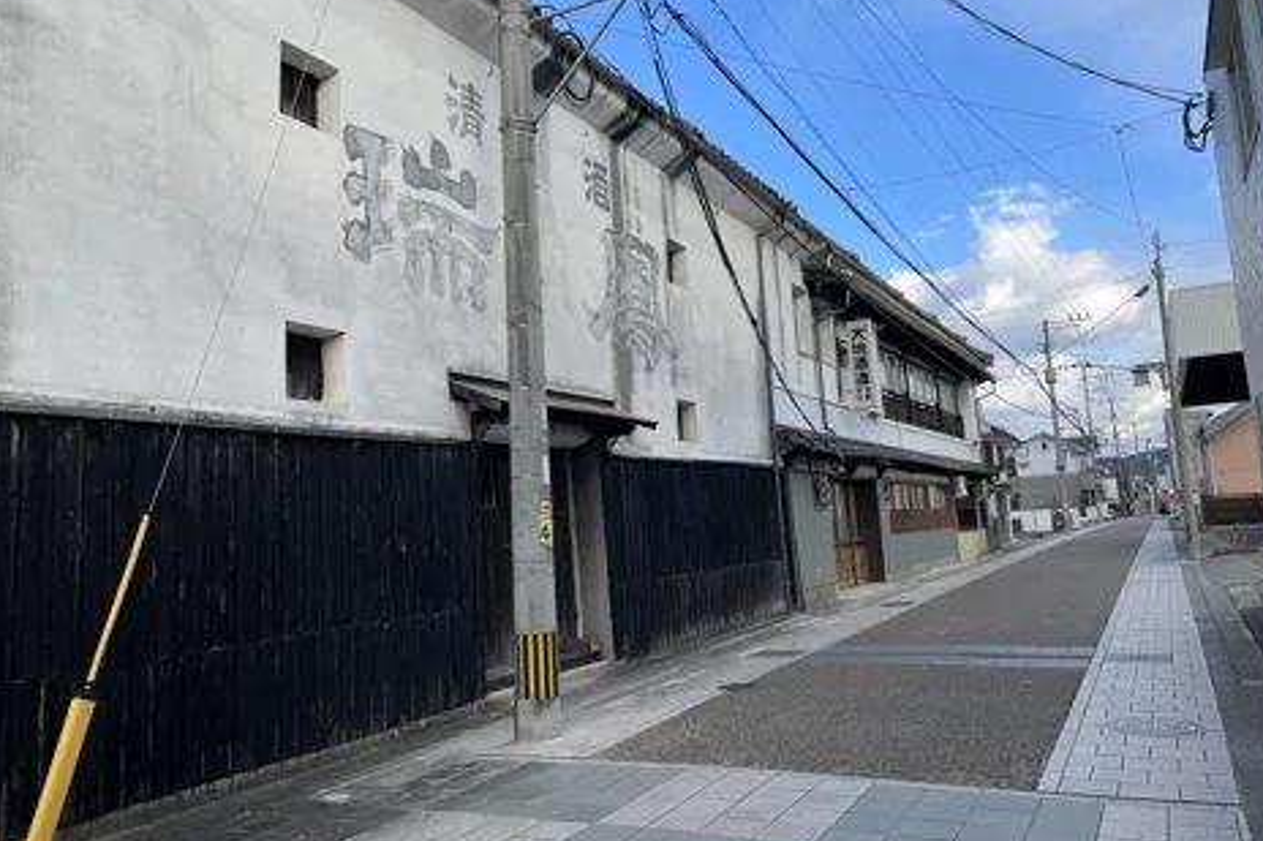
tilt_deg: +8.2
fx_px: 982
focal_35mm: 28
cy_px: 403
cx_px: 640
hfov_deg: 65.5
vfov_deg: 46.4
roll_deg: +3.6
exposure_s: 1/1072
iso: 32
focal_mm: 4.2
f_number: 1.6
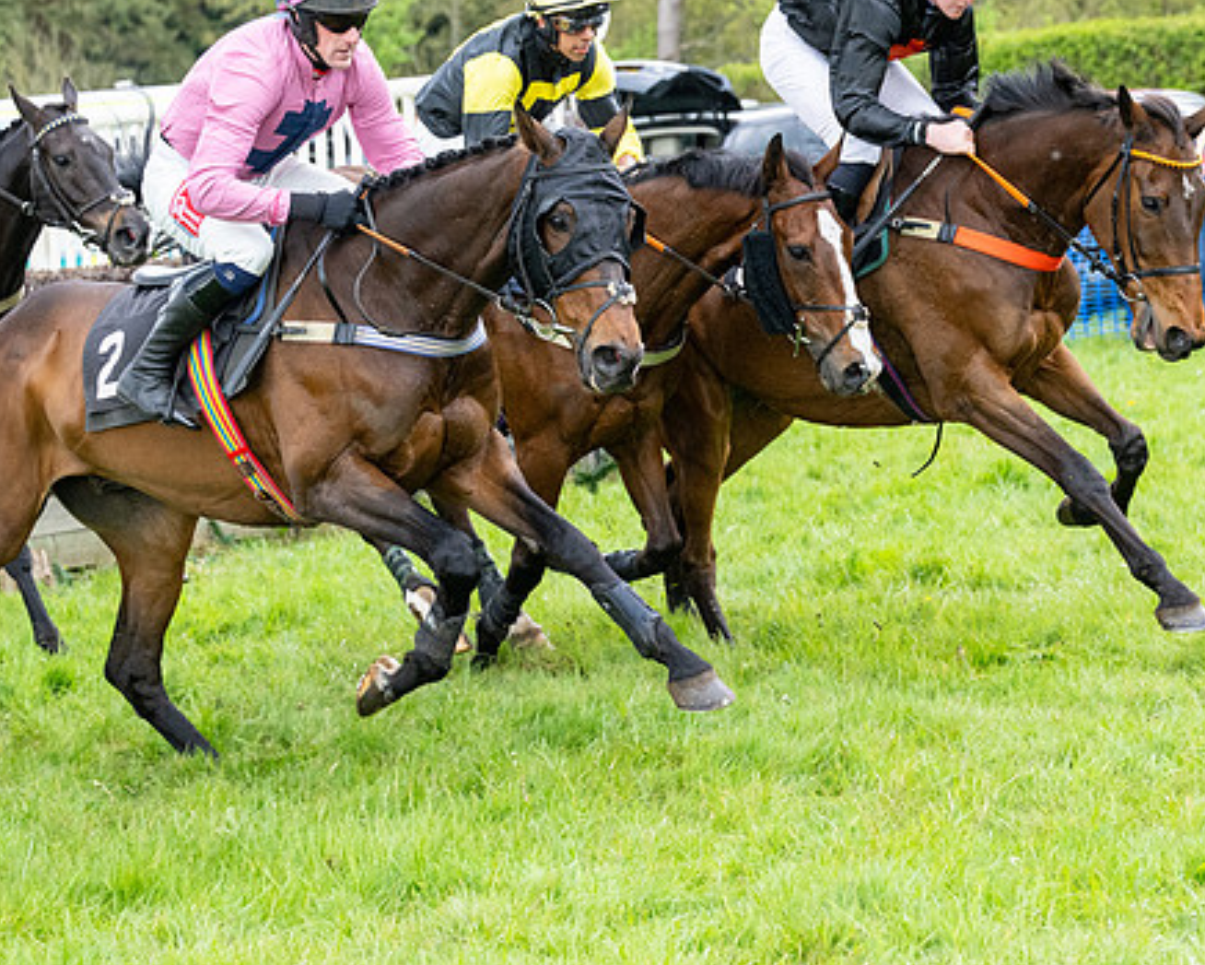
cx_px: 561
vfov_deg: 12.1
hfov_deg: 15.0
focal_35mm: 128
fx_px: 4566
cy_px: 466
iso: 1000
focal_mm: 70
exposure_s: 1/1250
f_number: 4
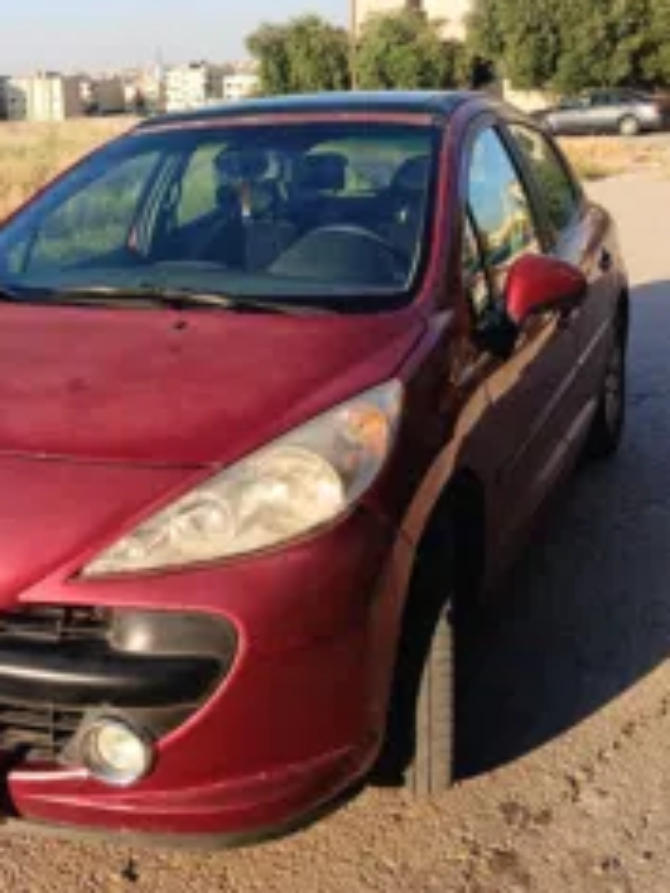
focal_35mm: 44
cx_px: 159
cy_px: 303
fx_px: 1136
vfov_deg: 42.4
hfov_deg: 32.2
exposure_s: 1/578
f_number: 1.75
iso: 50
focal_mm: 5.25
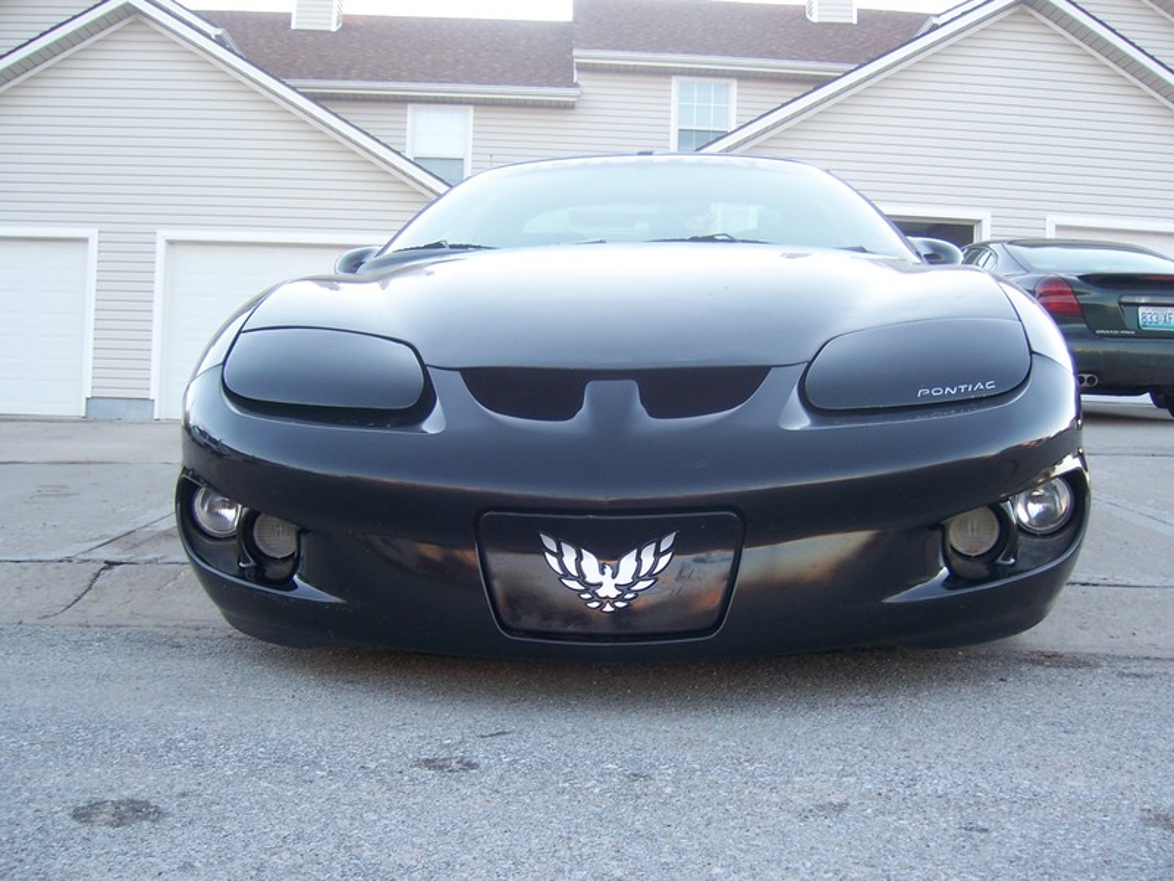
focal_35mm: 36
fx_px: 1221
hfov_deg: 51.4
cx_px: 587
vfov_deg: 39.7
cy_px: 440
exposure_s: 1/60
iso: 80
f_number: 2.8
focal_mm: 6.2
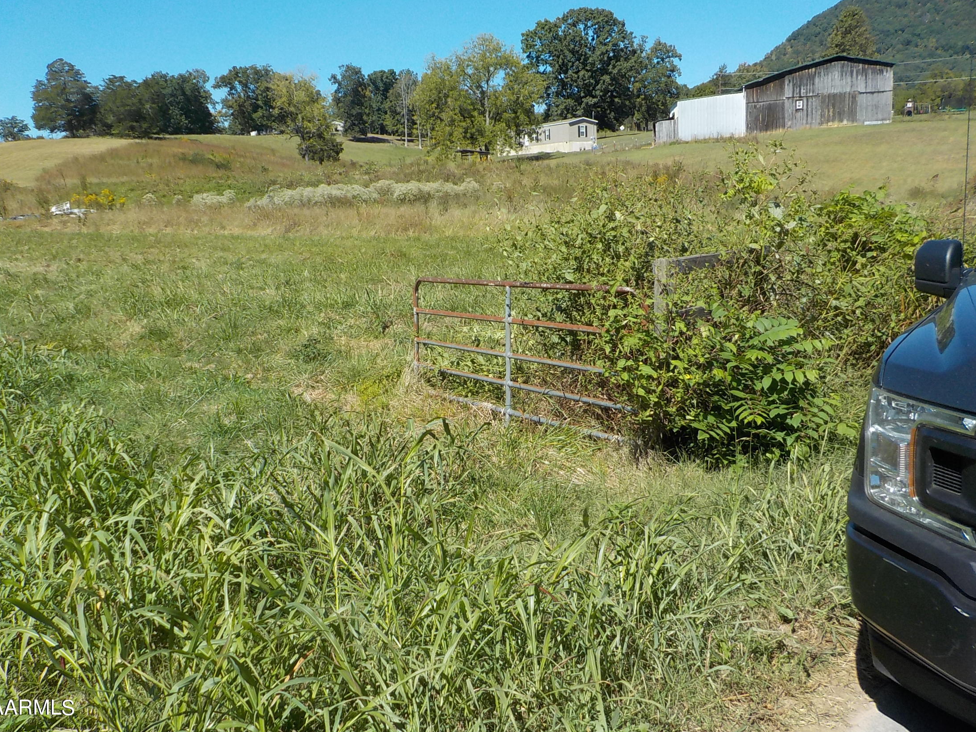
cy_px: 363
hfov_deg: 58.3
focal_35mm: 31
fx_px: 874
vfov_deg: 45.4
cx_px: 477
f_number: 3.3
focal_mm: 4.1
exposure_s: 1/1250
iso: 125
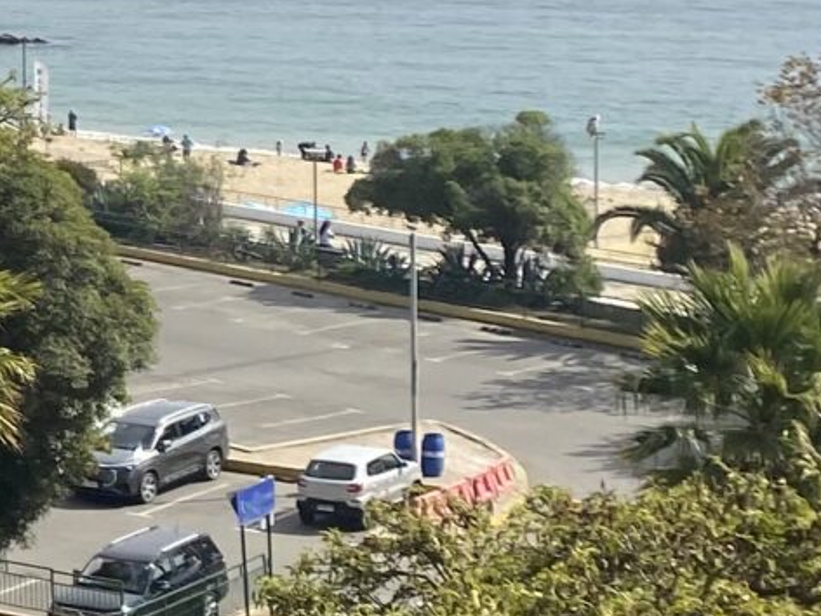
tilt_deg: -8.3
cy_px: 179
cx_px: -920
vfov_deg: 10.5
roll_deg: +4.8
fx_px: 3344
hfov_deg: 12.1
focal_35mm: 141
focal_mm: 4.25
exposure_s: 1/3984
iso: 32
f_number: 1.8
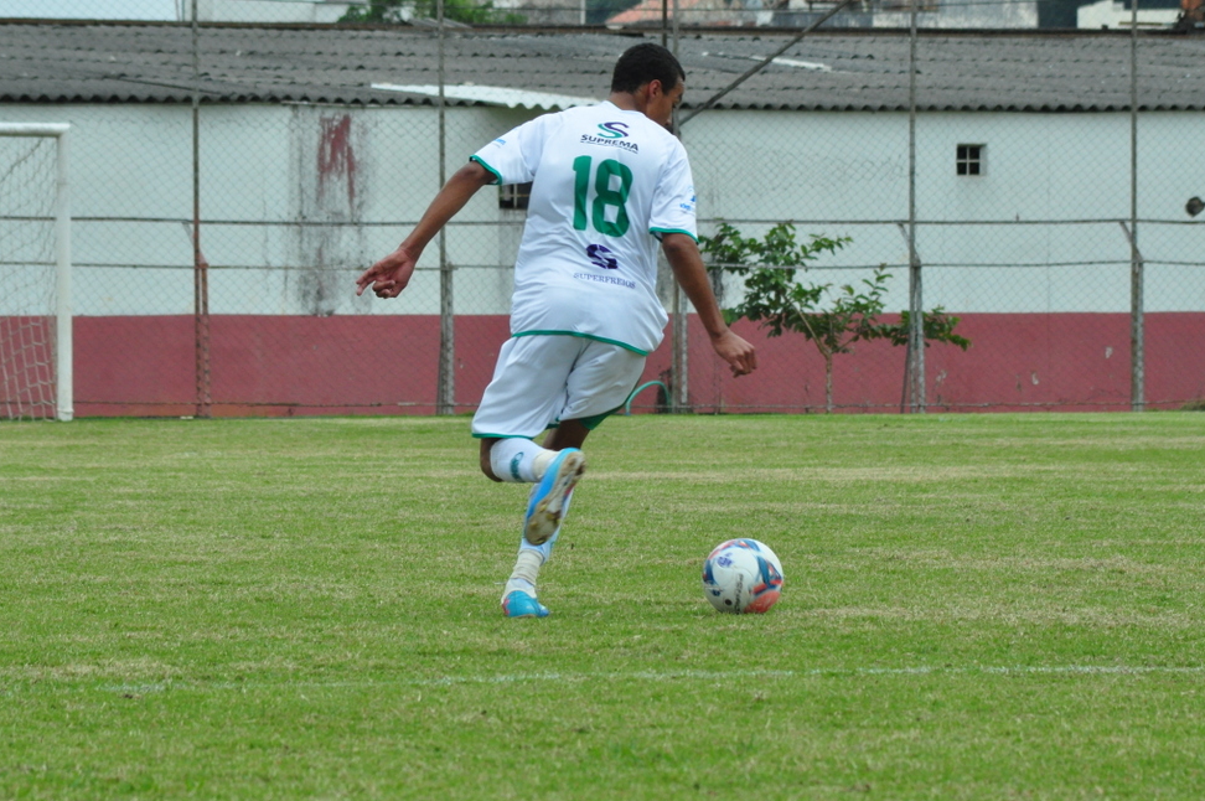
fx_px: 9246
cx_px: 619
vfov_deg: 5.0
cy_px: 402
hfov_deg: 7.5
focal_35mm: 277
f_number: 13
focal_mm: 175
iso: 1000
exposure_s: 1/500
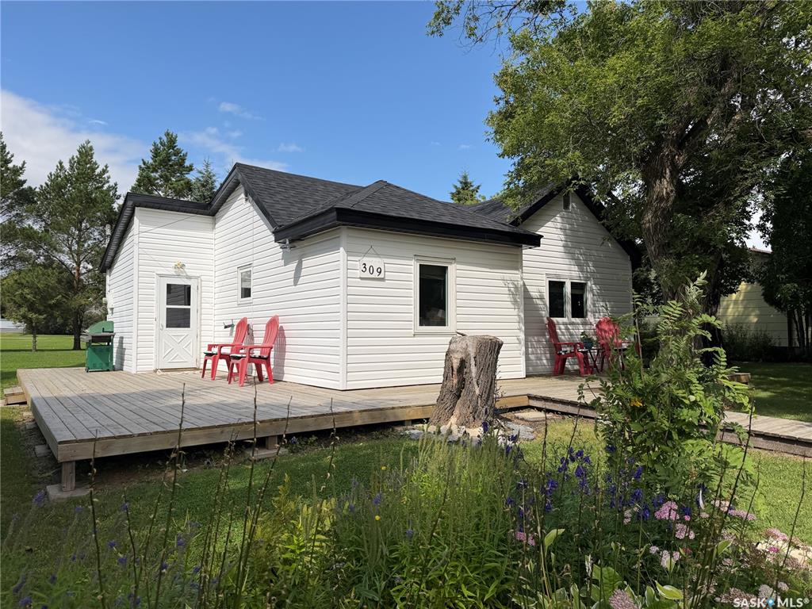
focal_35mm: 24
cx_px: 406
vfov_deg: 56.8
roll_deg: +0.5
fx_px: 563
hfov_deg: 71.6
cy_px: 304
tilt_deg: +2.0
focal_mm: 6.76
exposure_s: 1/6711
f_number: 1.78
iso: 80
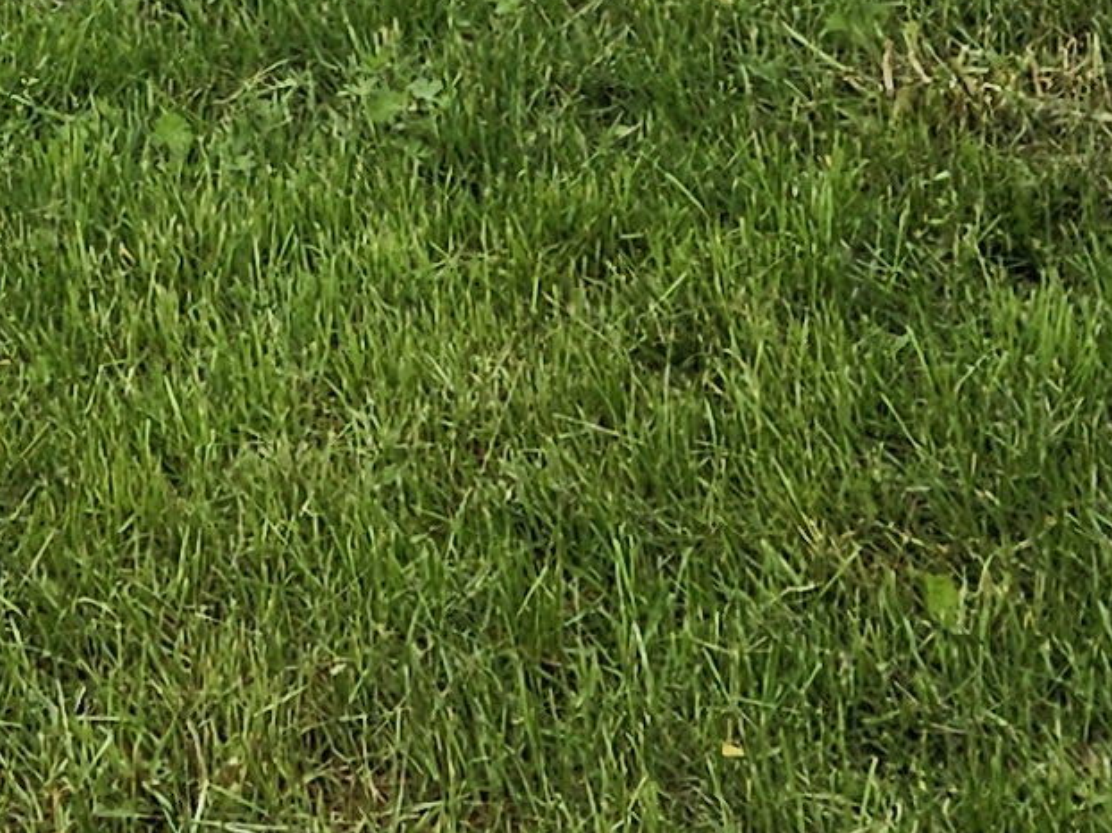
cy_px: -1174
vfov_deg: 9.0
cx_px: -359
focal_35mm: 148
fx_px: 4752
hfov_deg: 12.9
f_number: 1.8
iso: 25
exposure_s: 1/563
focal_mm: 5.4
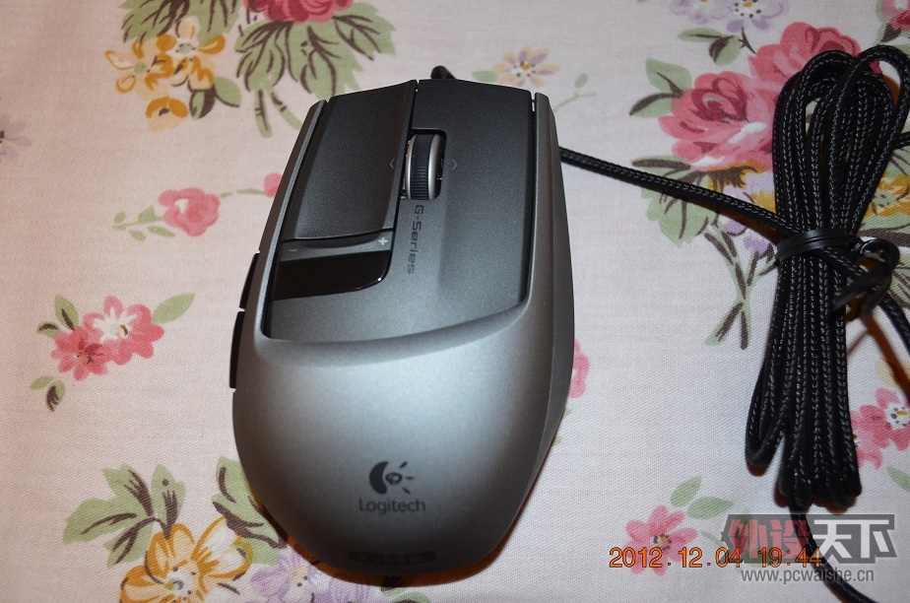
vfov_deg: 36.7
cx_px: 455
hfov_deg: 53.2
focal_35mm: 36
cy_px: 302
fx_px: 908
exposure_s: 1/60
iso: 400
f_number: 4
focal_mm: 24
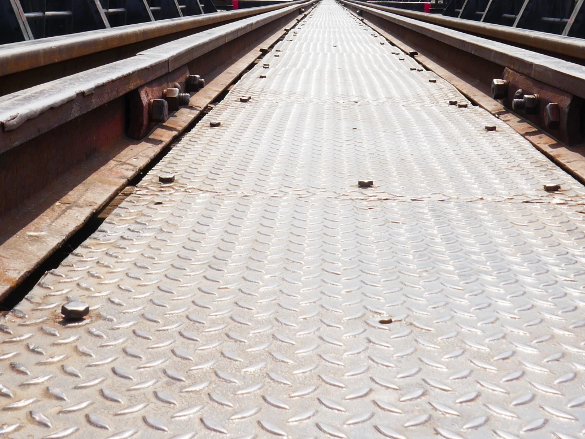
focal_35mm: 58
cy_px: -17
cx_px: 281
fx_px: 980
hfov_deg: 33.2
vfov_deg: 23.9
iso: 125
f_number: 8
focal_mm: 9.1
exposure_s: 1/200
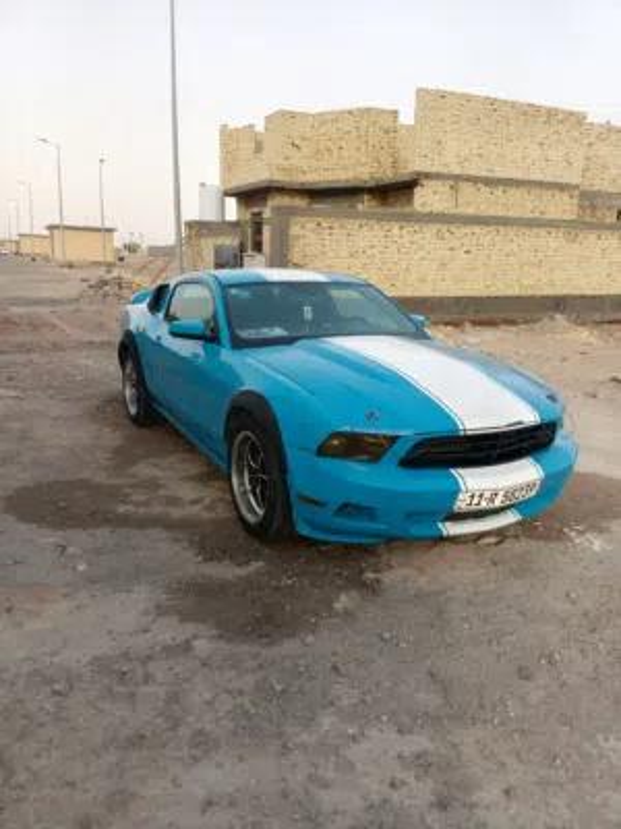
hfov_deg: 53.1
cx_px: 310
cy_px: 414
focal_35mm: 26
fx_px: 622
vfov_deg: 67.3
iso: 102
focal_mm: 3.64
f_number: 1.85
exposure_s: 1/489
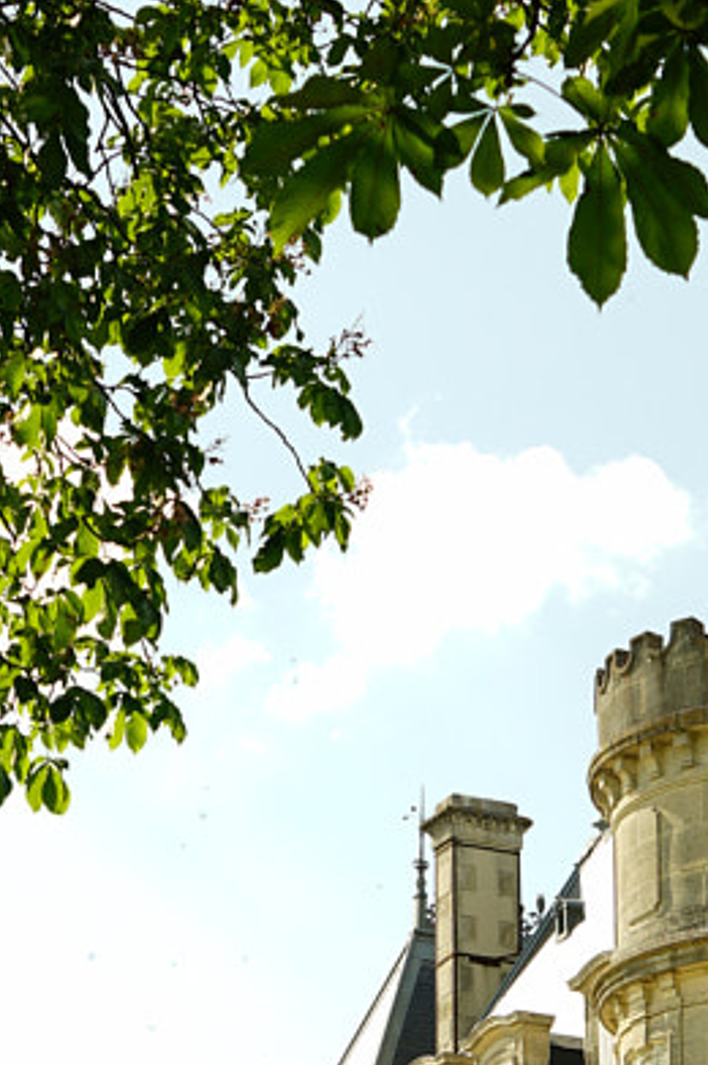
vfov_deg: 15.6
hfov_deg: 10.8
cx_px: 442
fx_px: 3753
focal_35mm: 127
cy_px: 1250
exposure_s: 1/320
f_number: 5
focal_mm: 31
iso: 64
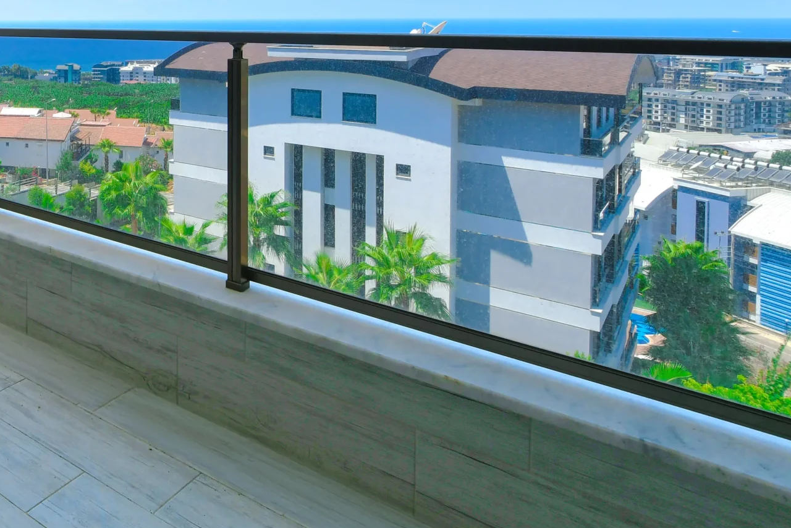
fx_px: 659
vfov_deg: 38.8
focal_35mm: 30
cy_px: 3
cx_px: 4
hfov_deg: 50.4
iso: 100
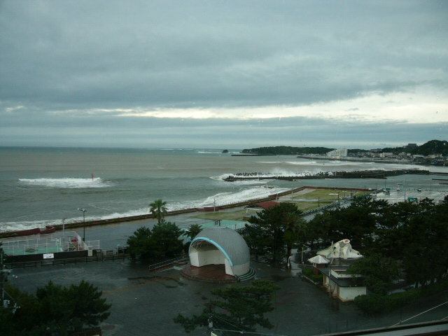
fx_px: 453
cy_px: 168
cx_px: 224
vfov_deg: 40.7
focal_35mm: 35
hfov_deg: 52.6
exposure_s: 1/200
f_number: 2.8
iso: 50
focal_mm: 5.8
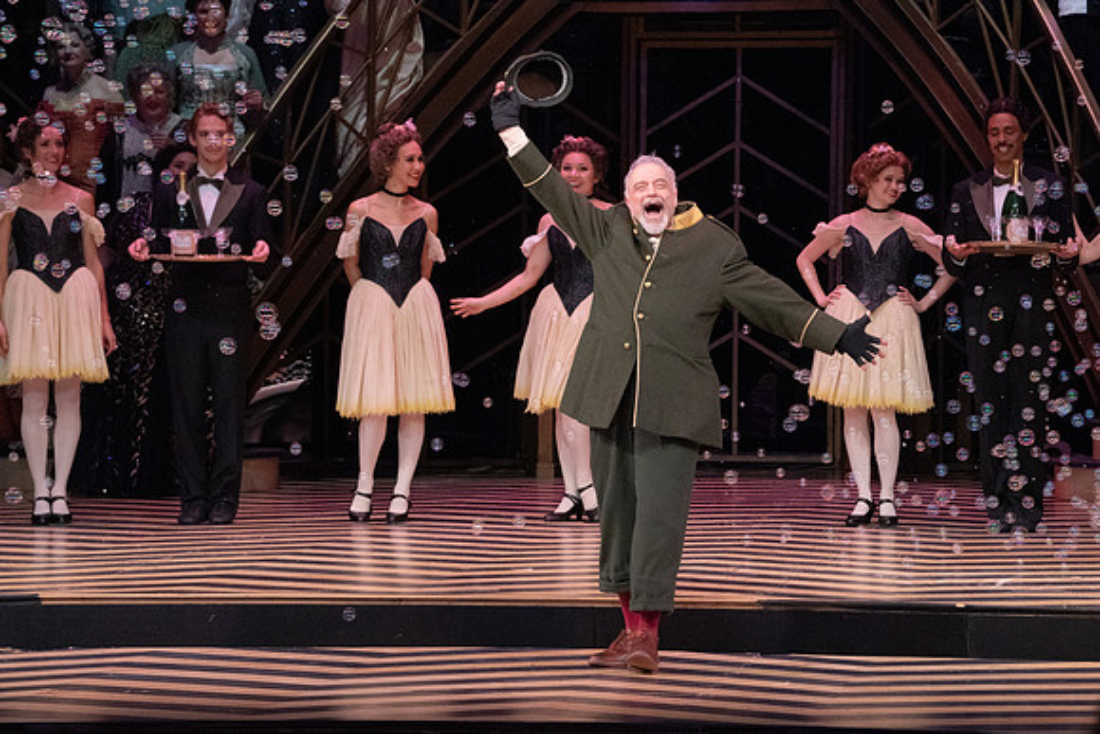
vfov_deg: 6.9
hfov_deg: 10.3
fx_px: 6112
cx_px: 550
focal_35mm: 200
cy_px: 367
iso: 12800
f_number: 16
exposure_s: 1/400
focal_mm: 200
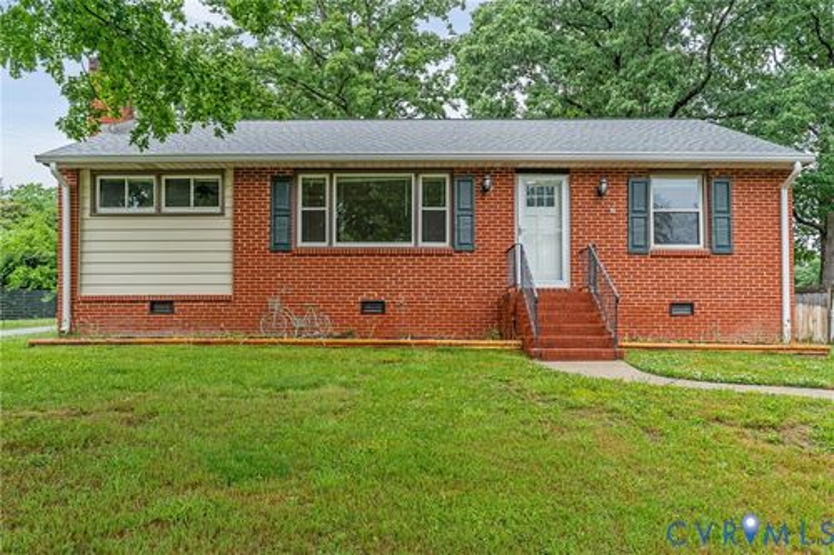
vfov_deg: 47.9
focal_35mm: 27
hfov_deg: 67.4
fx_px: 625
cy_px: 278
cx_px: 417
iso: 640
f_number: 8
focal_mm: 27
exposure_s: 1/80
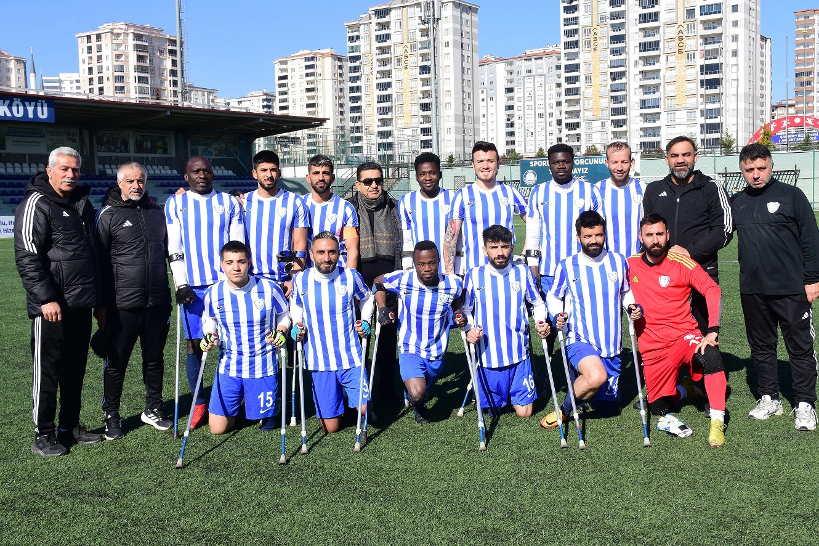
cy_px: 253
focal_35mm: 44
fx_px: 1001
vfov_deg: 30.5
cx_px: 419
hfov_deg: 44.5
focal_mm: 26
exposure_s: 1/500
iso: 400
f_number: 11
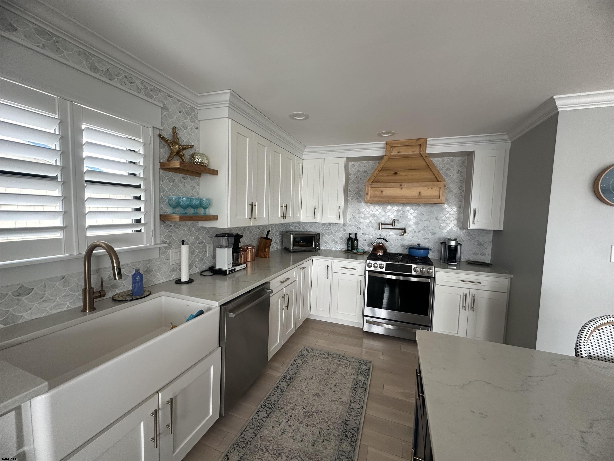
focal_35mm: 14
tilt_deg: -4.0
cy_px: 230
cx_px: 307
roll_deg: -1.8
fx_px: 248
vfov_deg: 85.7
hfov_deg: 102.1
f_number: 2.2
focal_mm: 2.22
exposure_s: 1/99
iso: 160
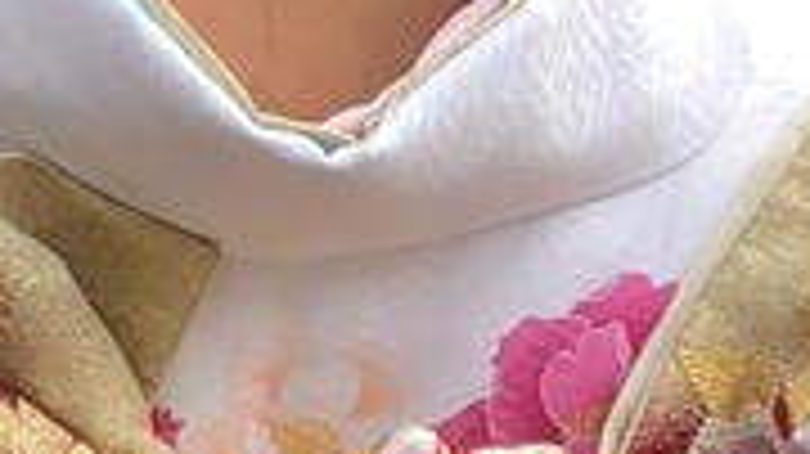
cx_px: -72
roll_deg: +0.6
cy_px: 1816
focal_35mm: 281
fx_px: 6032
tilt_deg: -22.2
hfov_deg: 7.6
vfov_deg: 4.0
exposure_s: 1/972
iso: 20
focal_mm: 3.99
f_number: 1.8
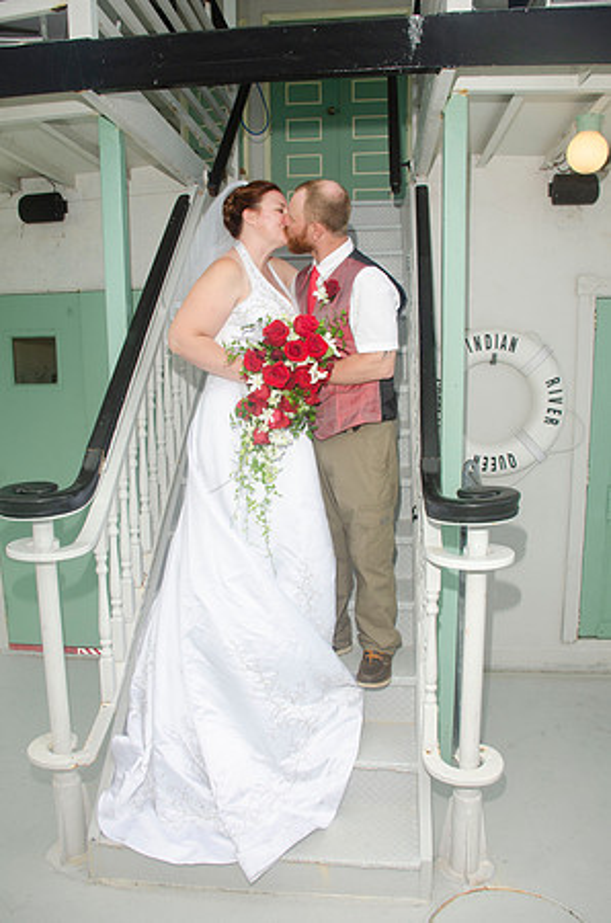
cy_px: 462
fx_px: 691
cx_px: 306
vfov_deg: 67.5
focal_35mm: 27
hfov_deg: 47.7
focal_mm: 18
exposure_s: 1/250
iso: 100
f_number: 5.6
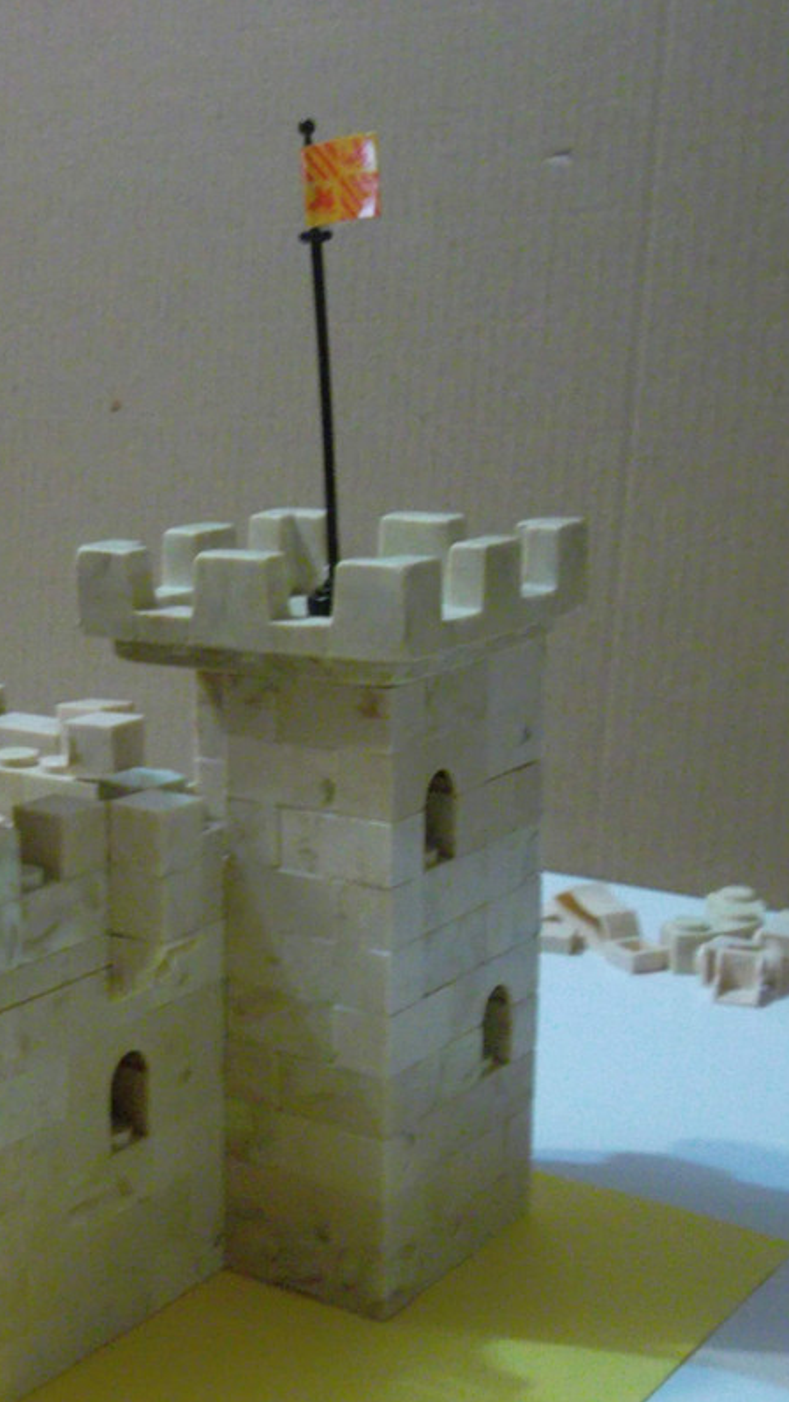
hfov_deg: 21.7
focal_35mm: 54
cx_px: 71
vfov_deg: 38.5
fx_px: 2008
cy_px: 703
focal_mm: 6.6
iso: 640
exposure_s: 1/4.5
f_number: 4
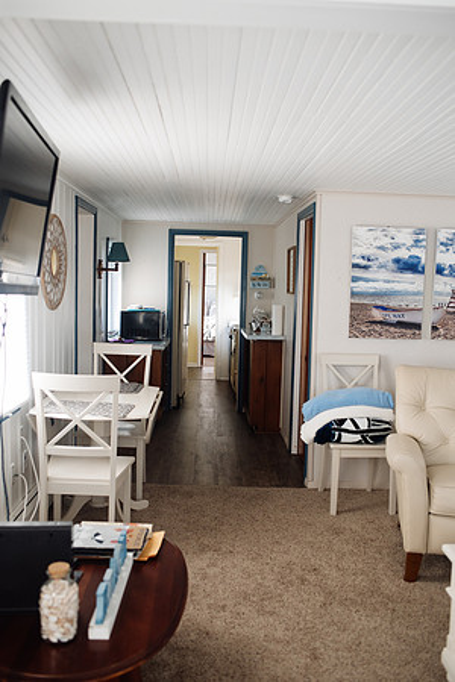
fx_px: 663
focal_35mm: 35
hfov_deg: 37.9
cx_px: 228
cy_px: 341
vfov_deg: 54.4
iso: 1000
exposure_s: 1/500
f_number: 2.8
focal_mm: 35
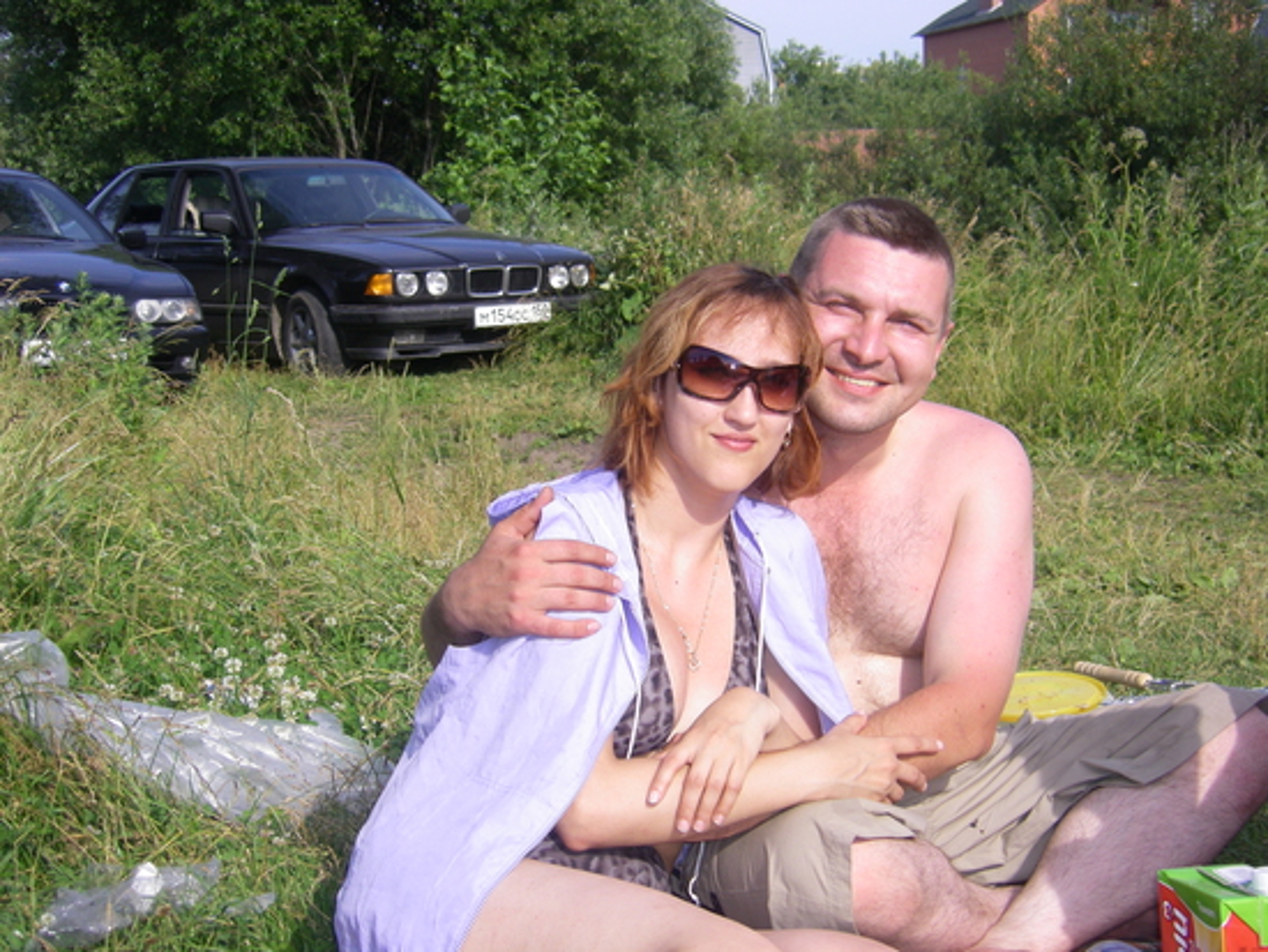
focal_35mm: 70
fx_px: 2565
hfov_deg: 27.8
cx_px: 634
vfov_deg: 21.0
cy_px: 476
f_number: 3.8
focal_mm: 11.5
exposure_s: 1/400
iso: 80
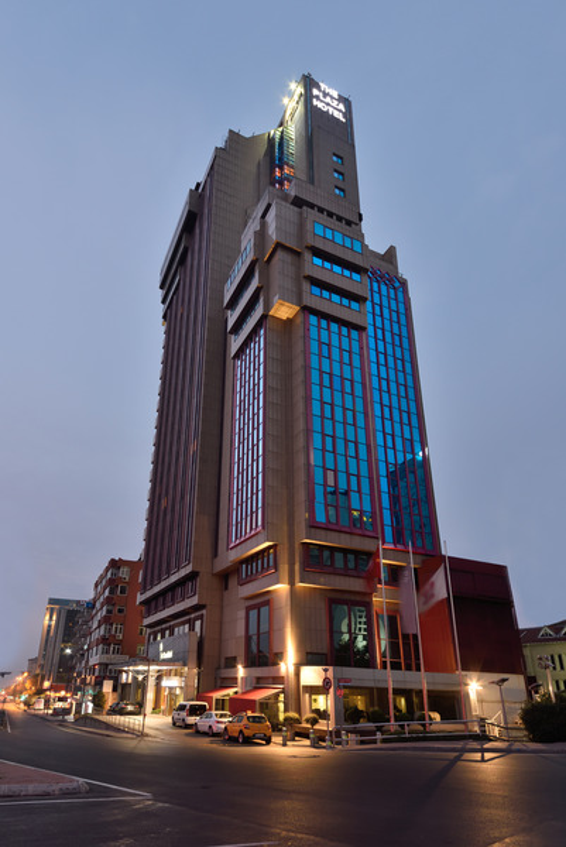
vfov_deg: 83.9
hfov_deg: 62.0
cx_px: 283
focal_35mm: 20
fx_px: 471
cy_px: 424
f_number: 10
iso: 400
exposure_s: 2.5
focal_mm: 20
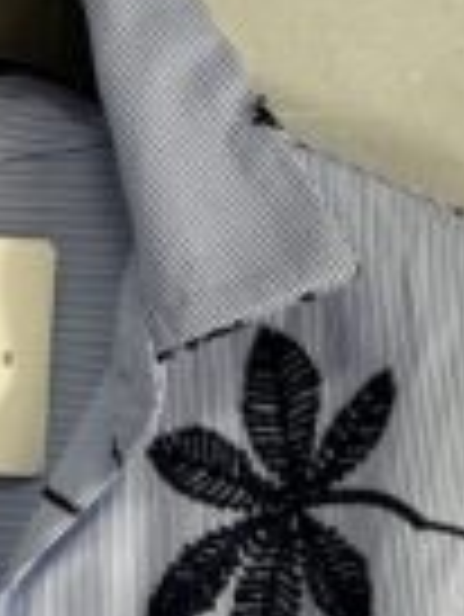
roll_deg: +0.3
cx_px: 14
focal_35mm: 152
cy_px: 1097
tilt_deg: -4.0
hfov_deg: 9.7
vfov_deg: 12.0
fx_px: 2712
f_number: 1.6
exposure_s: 1/100
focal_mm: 4.2
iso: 50
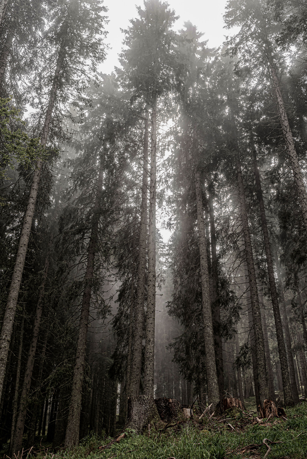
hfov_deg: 35.1
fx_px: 486
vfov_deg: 50.7
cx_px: 154
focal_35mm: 38
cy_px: 230
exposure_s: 1/25
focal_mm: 38
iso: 250
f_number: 18
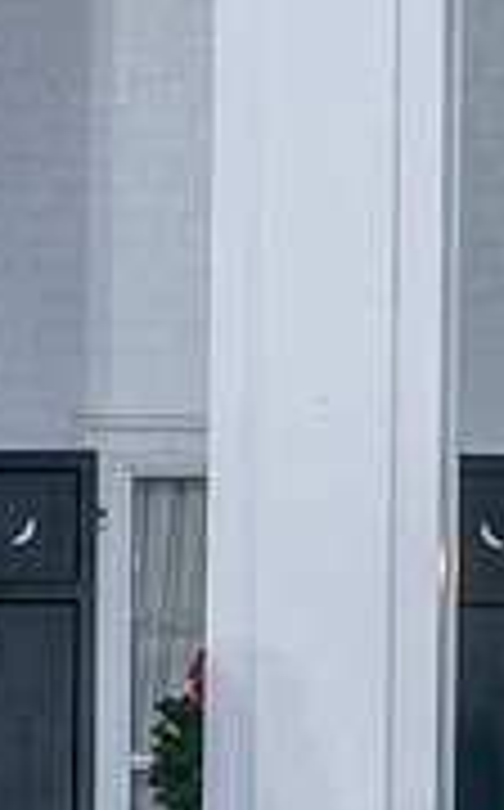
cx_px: 1252
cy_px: 876
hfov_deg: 3.2
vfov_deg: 5.1
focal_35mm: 409
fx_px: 9017
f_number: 6.3
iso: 2000
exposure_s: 1/200
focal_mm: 116
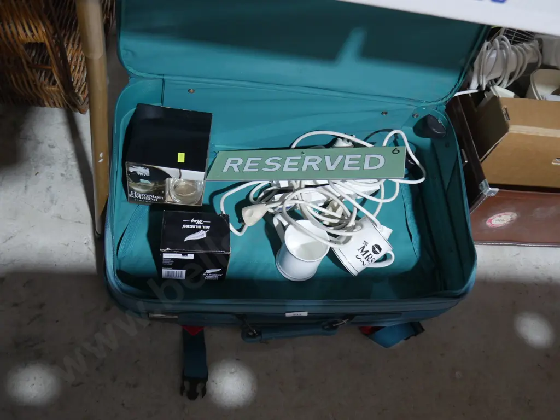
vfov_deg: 39.7
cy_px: 210
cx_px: 280
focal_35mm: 36
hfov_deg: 51.4
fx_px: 582
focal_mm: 18
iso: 1000
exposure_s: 1/60
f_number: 4
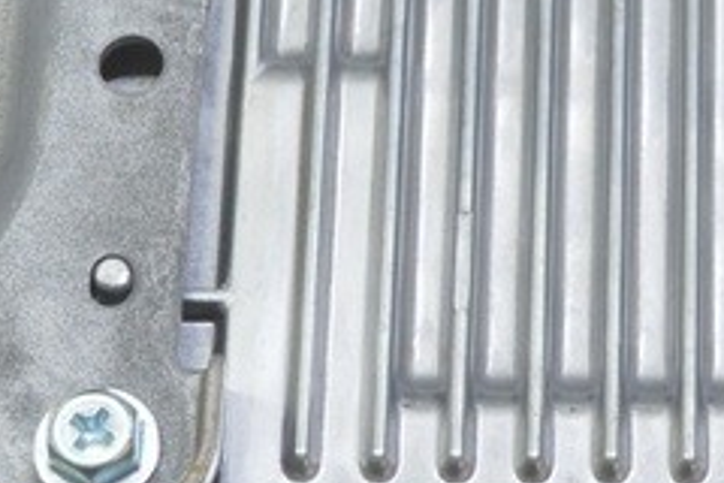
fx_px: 3861
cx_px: 606
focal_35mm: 192
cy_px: 198
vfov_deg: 7.2
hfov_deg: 10.7
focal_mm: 30
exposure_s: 1/20
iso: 400
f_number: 5.6
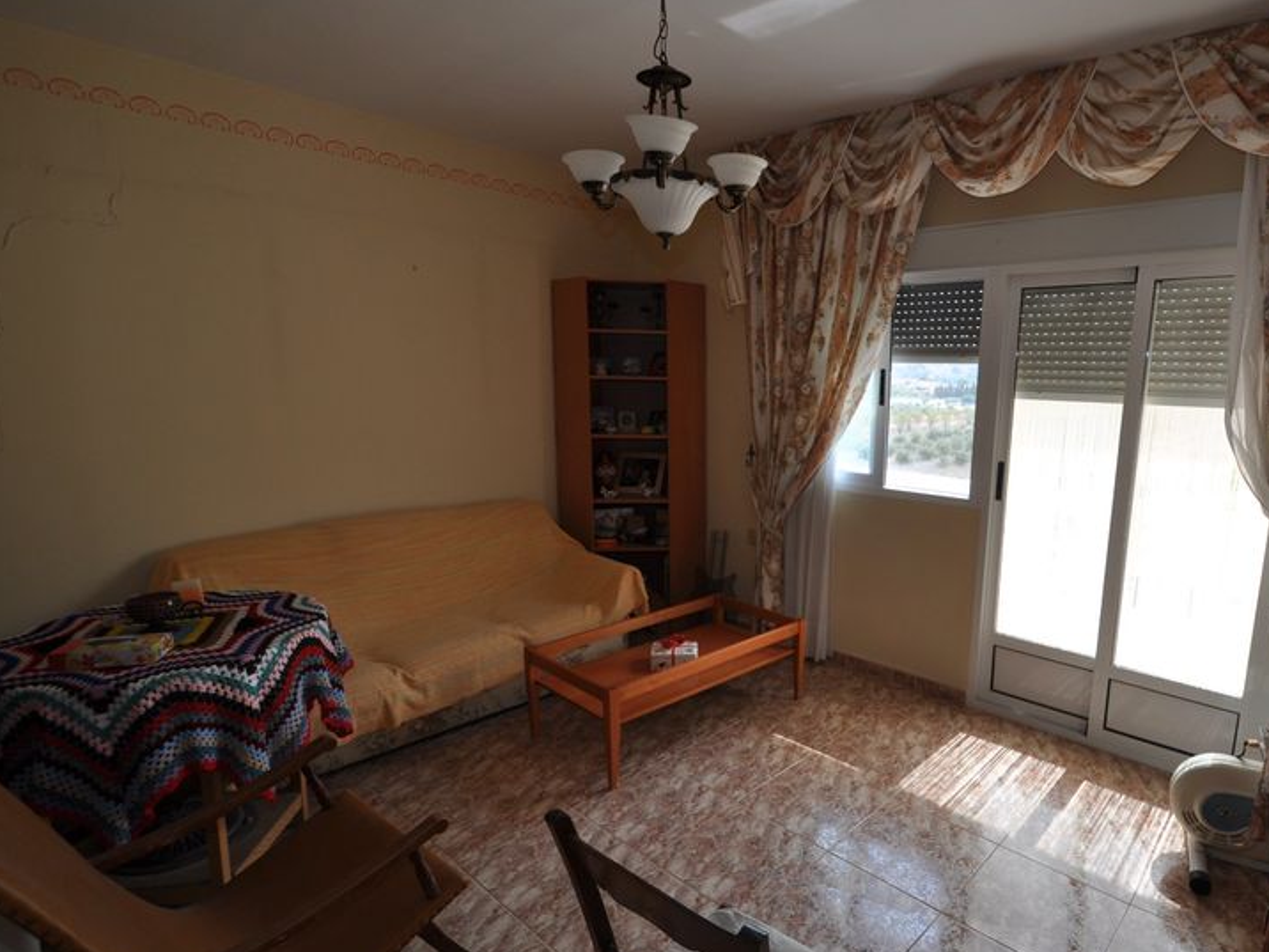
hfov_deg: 83.5
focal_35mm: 19
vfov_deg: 68.7
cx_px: 770
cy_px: 478
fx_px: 697
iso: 200
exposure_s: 1/160
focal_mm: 10
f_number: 6.3
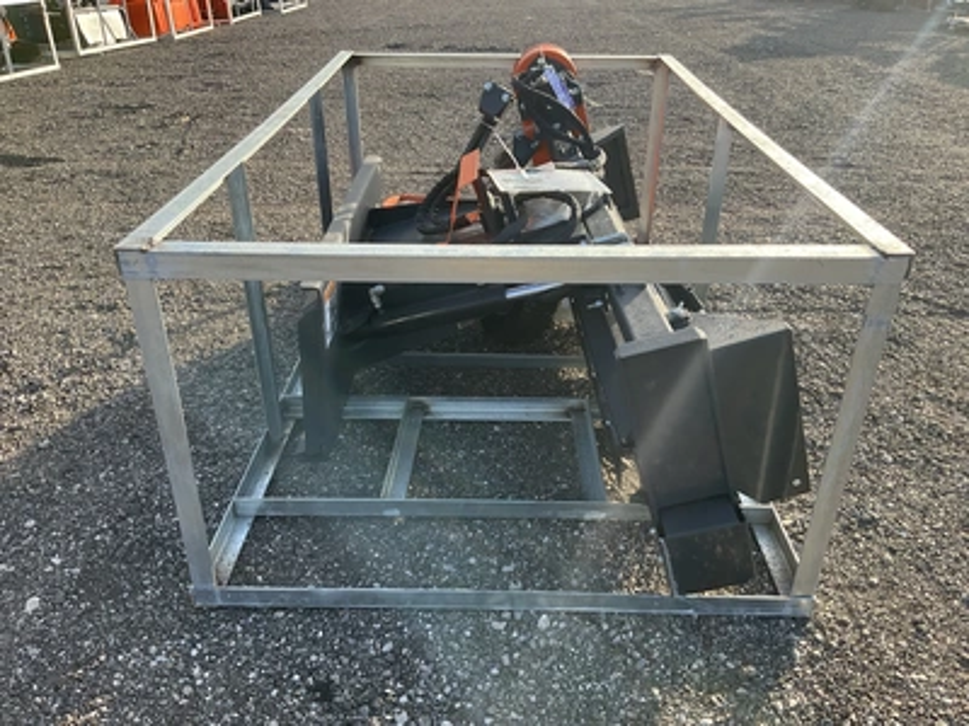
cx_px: 484
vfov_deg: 48.2
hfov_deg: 61.7
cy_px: 363
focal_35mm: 29
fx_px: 812
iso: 25
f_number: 1.8
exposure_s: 1/409
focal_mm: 3
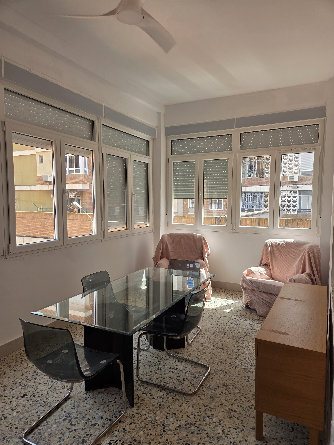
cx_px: 167
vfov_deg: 73.9
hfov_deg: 58.9
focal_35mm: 23
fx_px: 296
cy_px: 222
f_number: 1.8
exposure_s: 1/359
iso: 50
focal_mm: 5.4
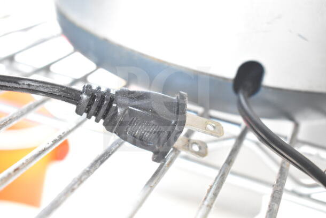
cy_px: 109
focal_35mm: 60
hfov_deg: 33.4
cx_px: 163
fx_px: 543
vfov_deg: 22.6
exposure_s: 1/60
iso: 3200
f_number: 5
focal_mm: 40
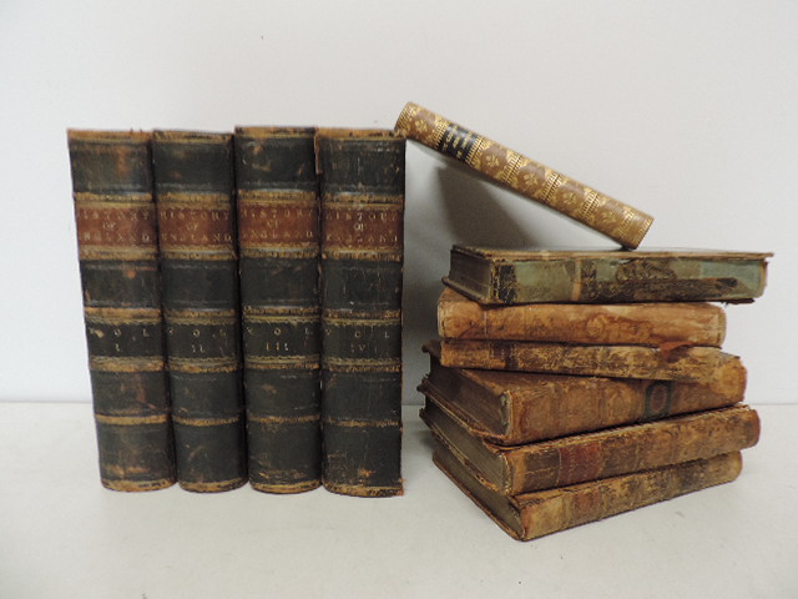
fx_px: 553
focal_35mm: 24
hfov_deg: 71.6
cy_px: 300
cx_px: 399
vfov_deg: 56.8
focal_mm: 4.3
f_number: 3
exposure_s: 1/20
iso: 400
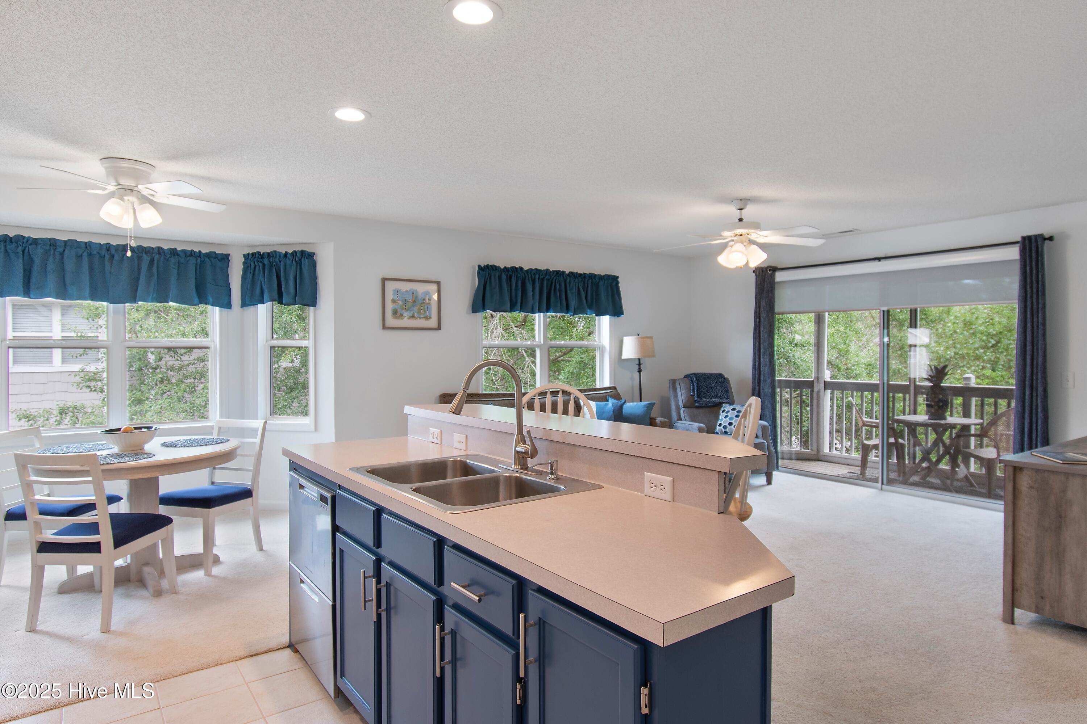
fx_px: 634
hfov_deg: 81.2
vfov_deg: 59.5
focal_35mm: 21
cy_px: 362
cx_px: 544
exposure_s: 1/15
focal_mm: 14
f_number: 5
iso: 100
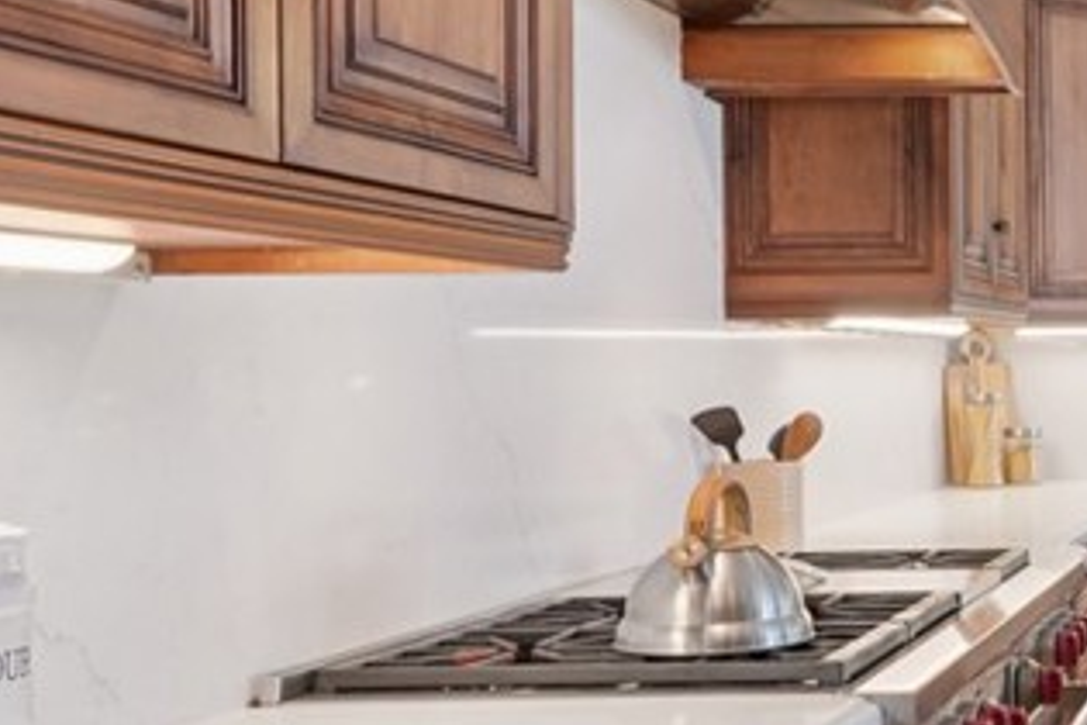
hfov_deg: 31.6
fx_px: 1570
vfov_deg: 26.0
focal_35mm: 52
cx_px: 1318
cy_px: 416
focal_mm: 16
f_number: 9
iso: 400
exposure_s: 1/13
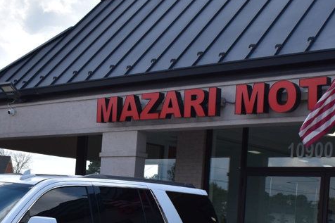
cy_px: 227
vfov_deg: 18.6
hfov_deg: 28.3
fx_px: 660
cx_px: 112
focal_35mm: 71
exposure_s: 1/500
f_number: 11
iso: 320
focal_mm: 22
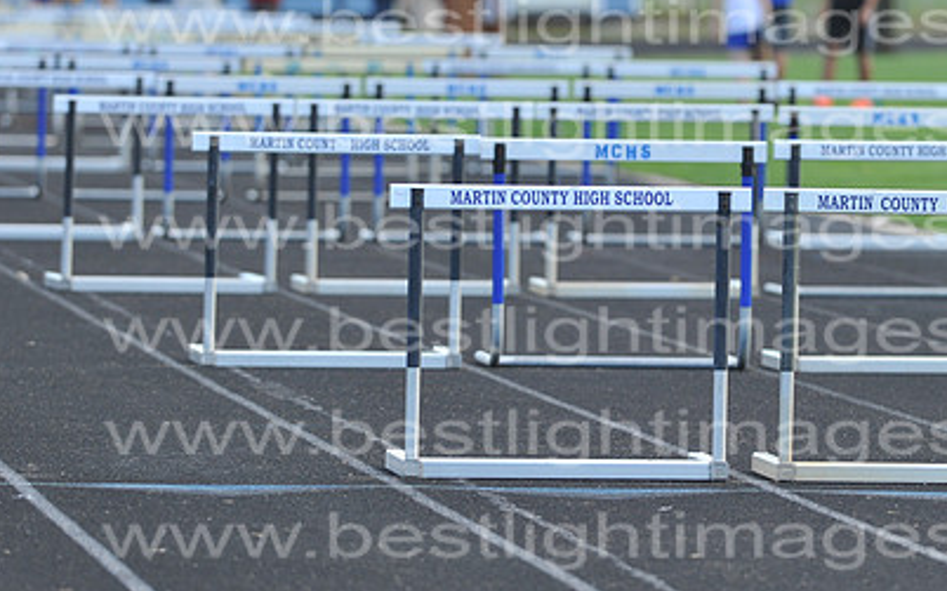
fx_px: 11379
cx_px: 636
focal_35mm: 441
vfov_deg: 3.0
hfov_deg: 4.8
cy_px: 181
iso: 800
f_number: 4.5
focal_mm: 300
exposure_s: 1/1000
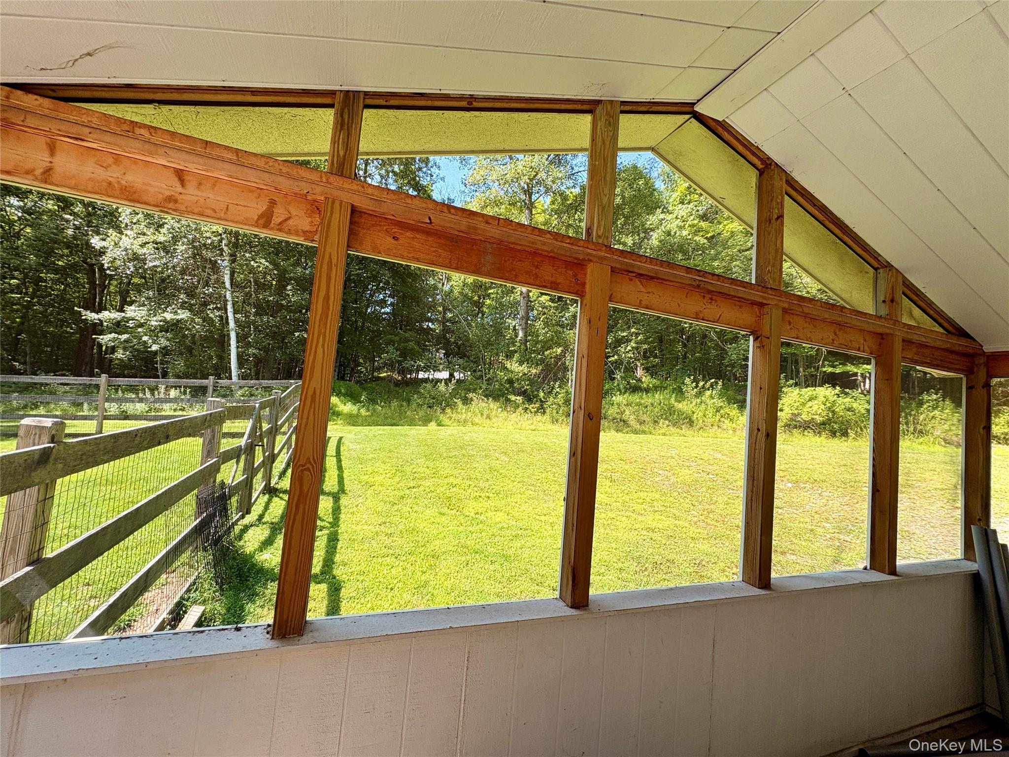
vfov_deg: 85.7
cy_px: 378
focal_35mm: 14
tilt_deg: +3.3
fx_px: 408
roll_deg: -4.8
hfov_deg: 102.1
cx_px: 504
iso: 40
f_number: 2.2
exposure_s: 1/301
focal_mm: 2.22
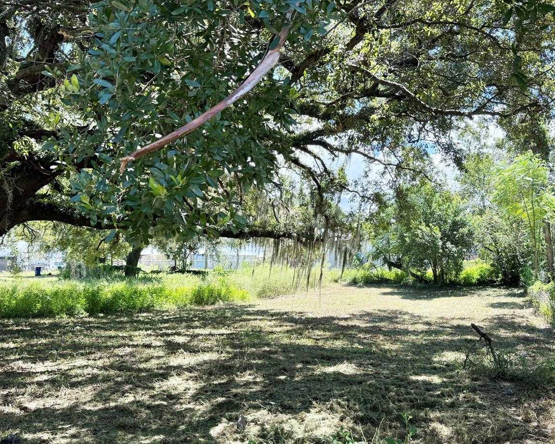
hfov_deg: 54.1
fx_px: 542
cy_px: 246
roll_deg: -0.8
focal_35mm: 33
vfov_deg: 44.5
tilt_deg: +3.3
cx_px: 310
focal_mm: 6.76
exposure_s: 1/1046
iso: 100
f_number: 1.78
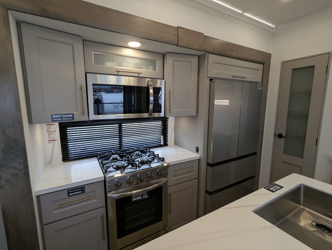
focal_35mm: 16
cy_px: 125
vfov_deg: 78.2
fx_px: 154
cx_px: 166
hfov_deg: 94.4
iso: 116
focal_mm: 2.35
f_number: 2.2
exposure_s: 1/178
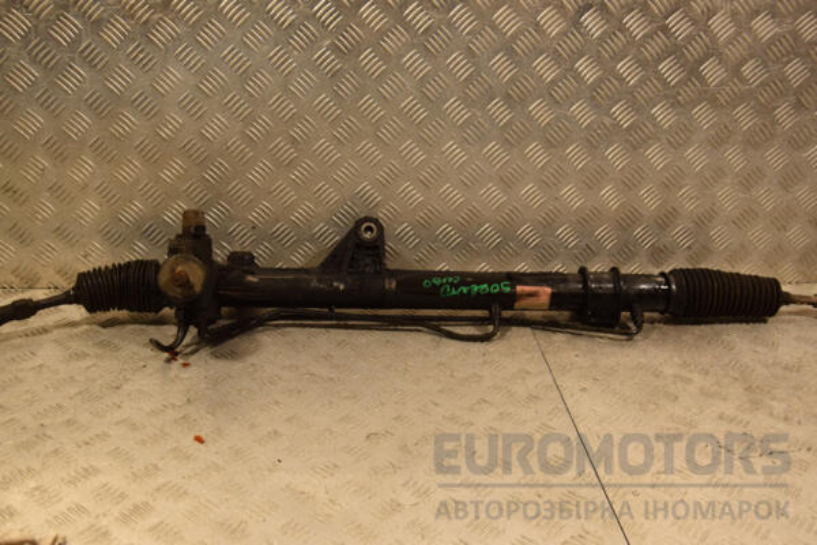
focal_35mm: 39
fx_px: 885
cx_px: 408
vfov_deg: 34.2
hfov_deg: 49.6
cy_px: 272
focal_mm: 26
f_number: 6.3
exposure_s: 1/160
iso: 800
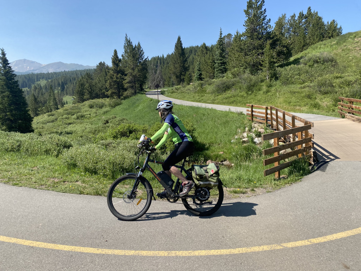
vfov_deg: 53.1
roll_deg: +1.6
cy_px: 136
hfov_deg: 67.3
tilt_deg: -11.6
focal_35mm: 26
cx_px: 180
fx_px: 271
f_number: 1.8
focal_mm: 4.25
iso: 32
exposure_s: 1/1838
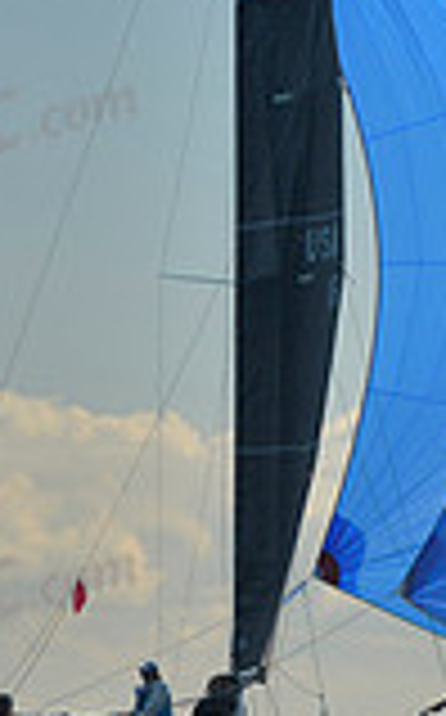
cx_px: 374
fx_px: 7274
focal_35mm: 373
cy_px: 335
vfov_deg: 5.6
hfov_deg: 3.5
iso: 200
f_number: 8
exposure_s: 1/640
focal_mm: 100
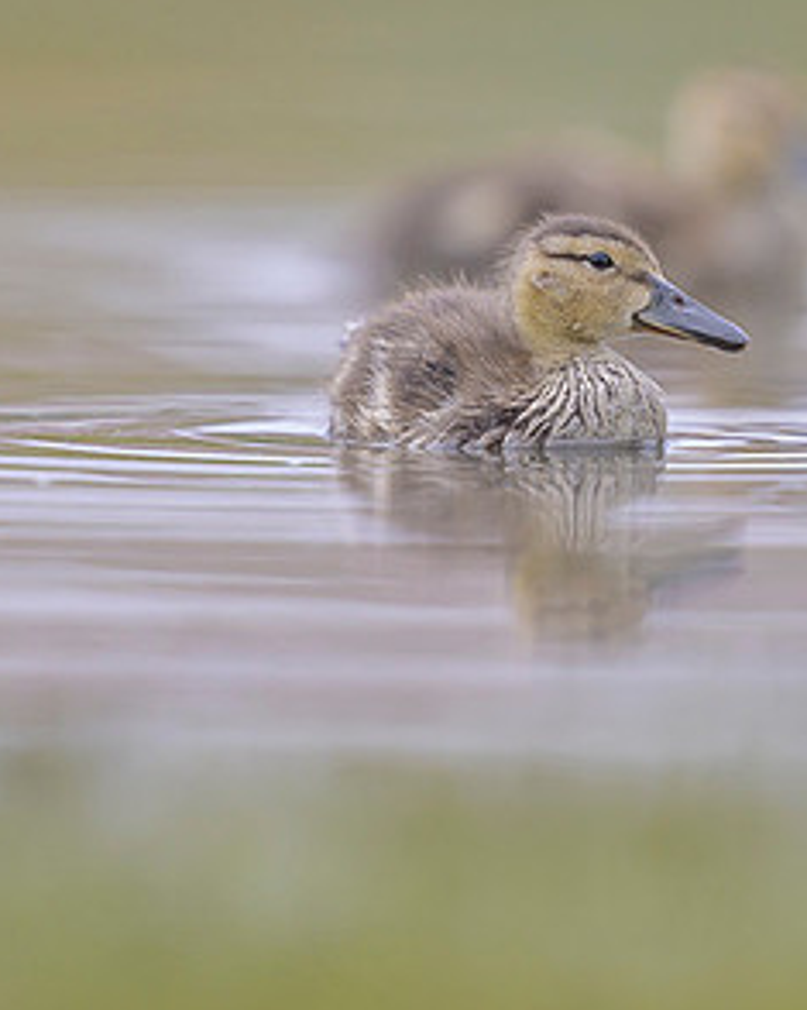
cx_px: 406
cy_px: 198
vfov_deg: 1.7
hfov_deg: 1.4
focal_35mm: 1123
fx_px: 33545
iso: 800
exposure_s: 1/2000
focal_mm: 400
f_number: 2.8
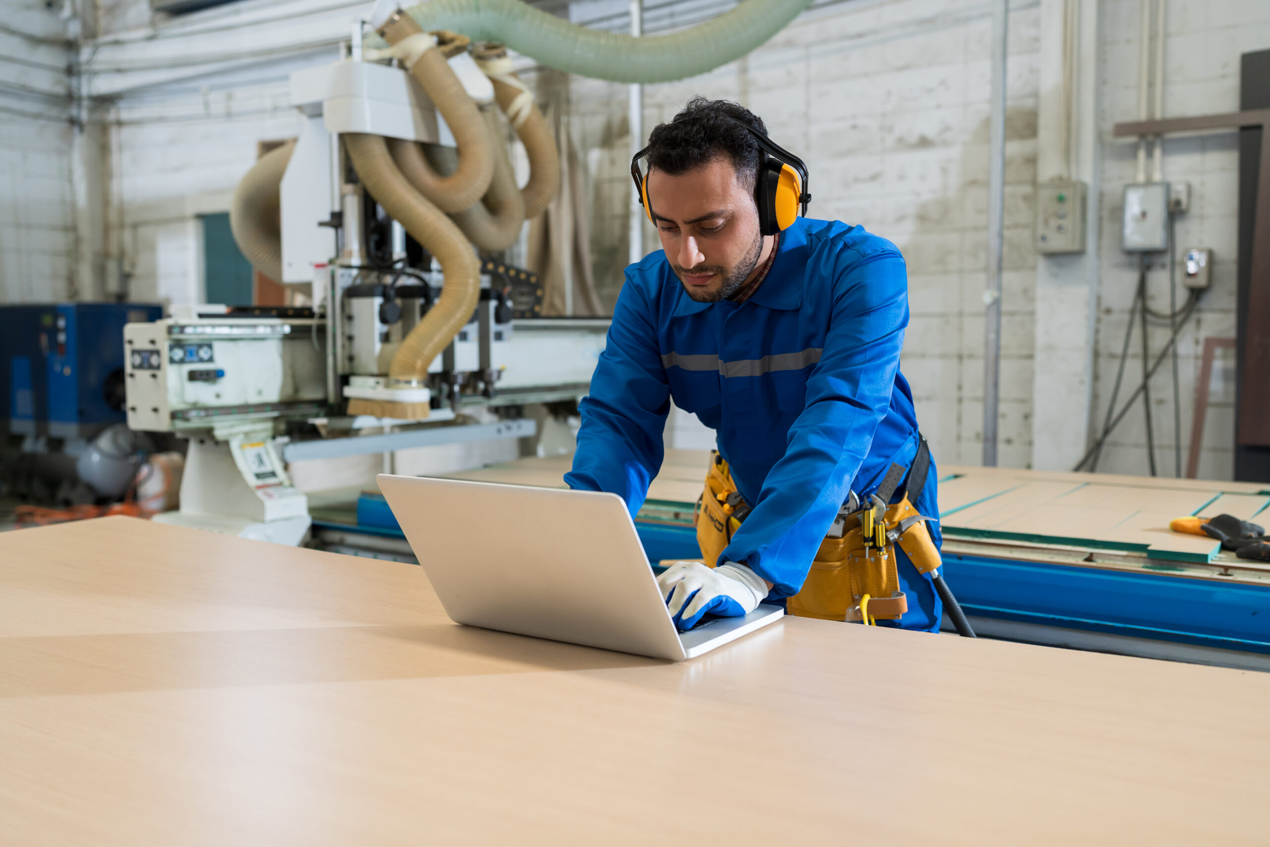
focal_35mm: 35
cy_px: 424
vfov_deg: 37.9
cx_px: 635
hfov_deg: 54.4
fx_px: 1235
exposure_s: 1/250
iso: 1000
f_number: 2.5
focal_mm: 35
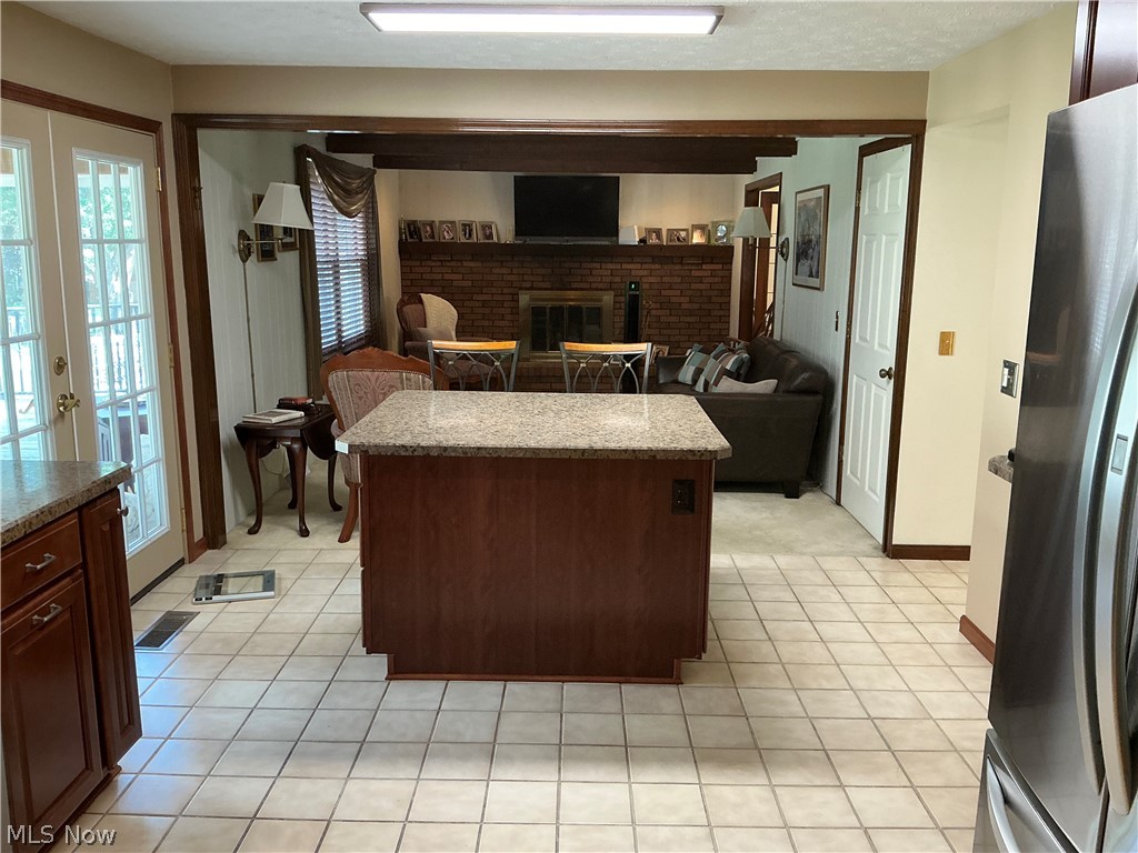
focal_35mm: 28
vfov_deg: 49.7
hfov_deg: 63.4
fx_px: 920
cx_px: 569
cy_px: 426
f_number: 1.8
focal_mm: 3
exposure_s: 1/60
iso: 160
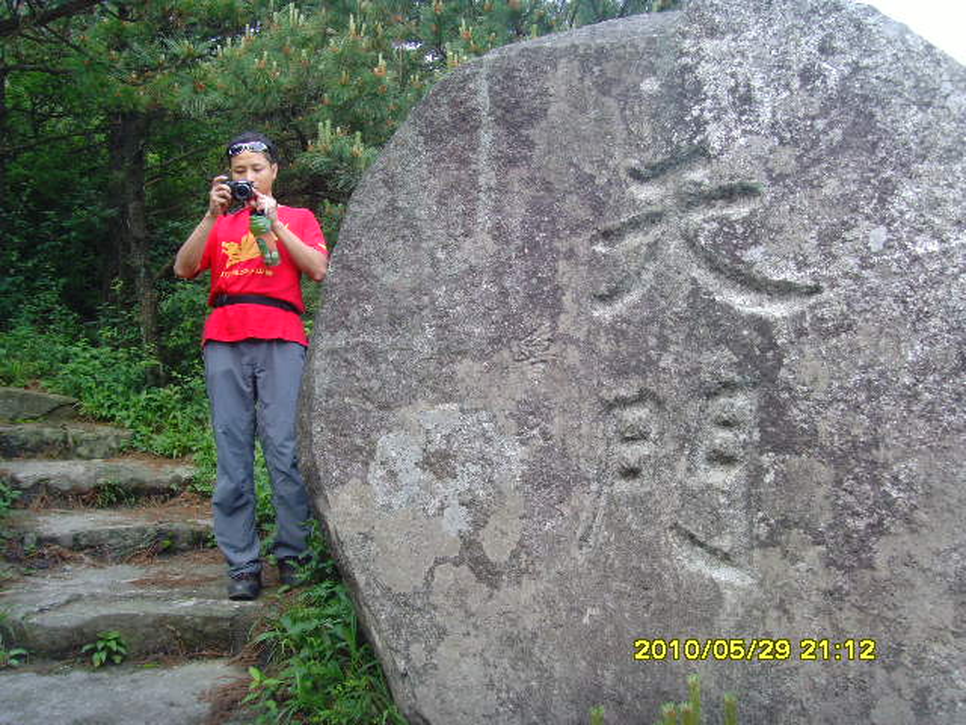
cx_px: 483
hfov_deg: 47.9
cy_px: 362
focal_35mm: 39
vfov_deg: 36.8
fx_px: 1088
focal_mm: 6.6
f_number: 3.5
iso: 100
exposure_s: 1/45
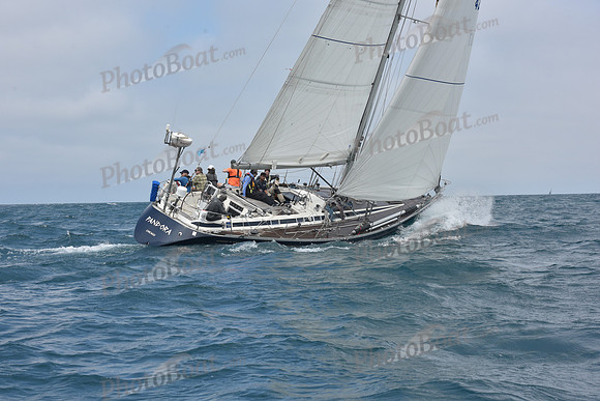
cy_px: 200
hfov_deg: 28.8
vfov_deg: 19.5
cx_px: 300
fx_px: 1167
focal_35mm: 70
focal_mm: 70
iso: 250
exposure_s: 1/800
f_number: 10
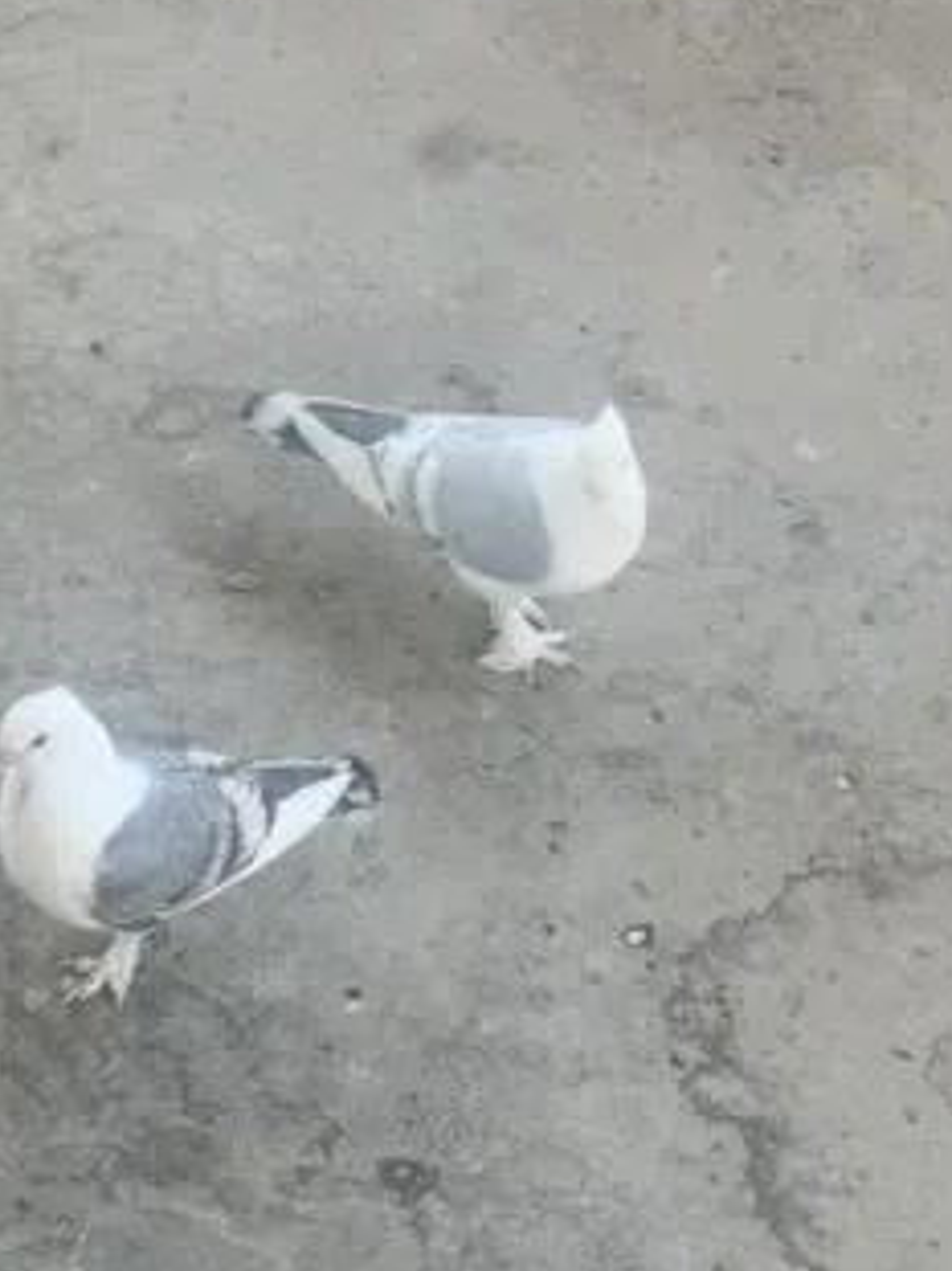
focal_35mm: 99
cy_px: 756
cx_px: 376
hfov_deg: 14.9
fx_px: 3633
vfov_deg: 19.8
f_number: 2.8
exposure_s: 1/99
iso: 80
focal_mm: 9
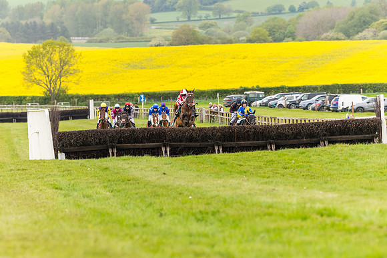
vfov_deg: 5.1
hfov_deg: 7.6
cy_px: 129
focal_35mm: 270
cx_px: 194
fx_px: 2903
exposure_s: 1/1250
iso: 400
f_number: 4
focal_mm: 180
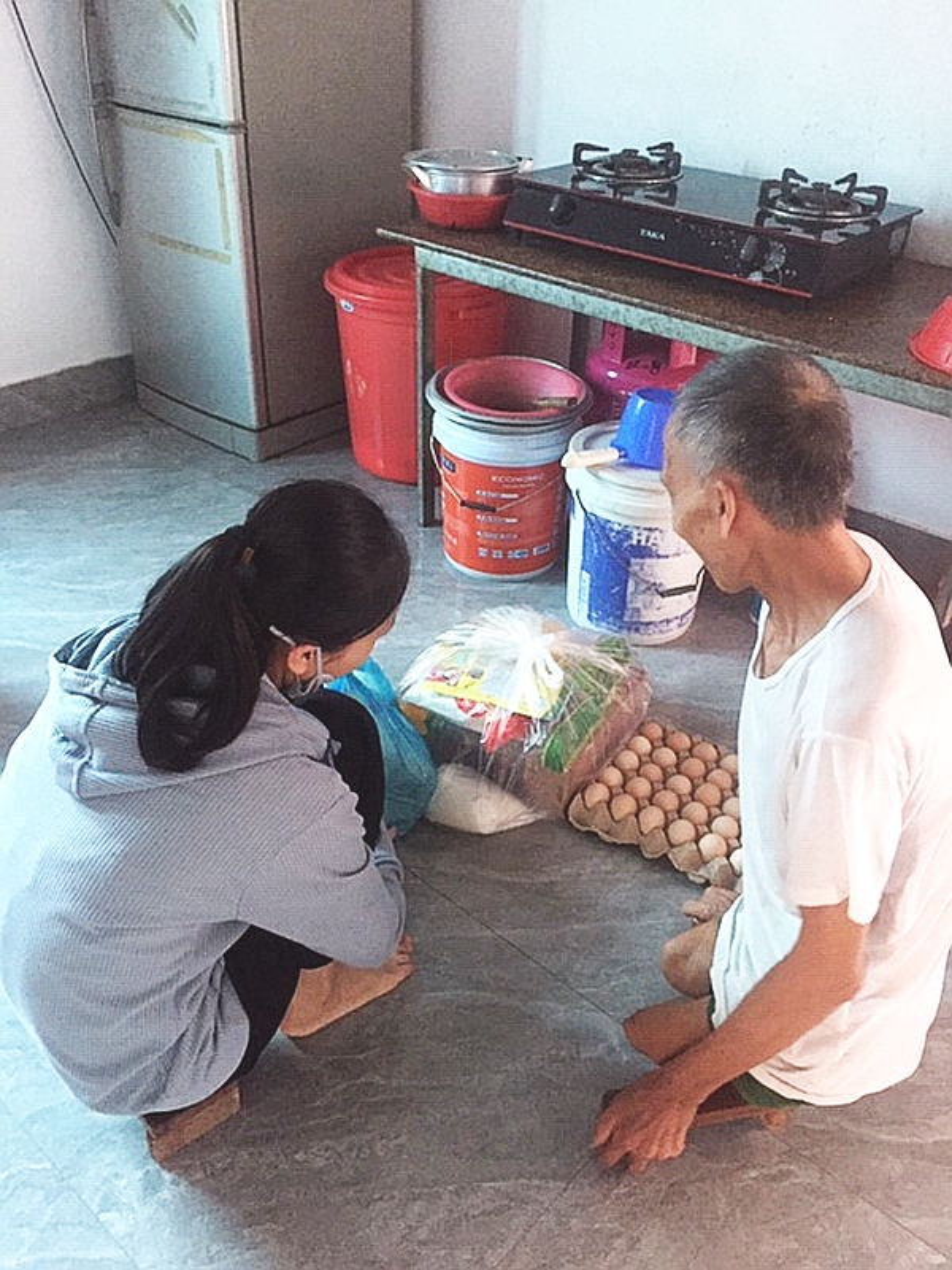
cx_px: 476
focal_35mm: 29
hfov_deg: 48.2
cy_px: 635
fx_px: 1063
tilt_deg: -34.6
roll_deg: -2.1
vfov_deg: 61.7
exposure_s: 1/17
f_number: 2.2
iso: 250
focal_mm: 4.15
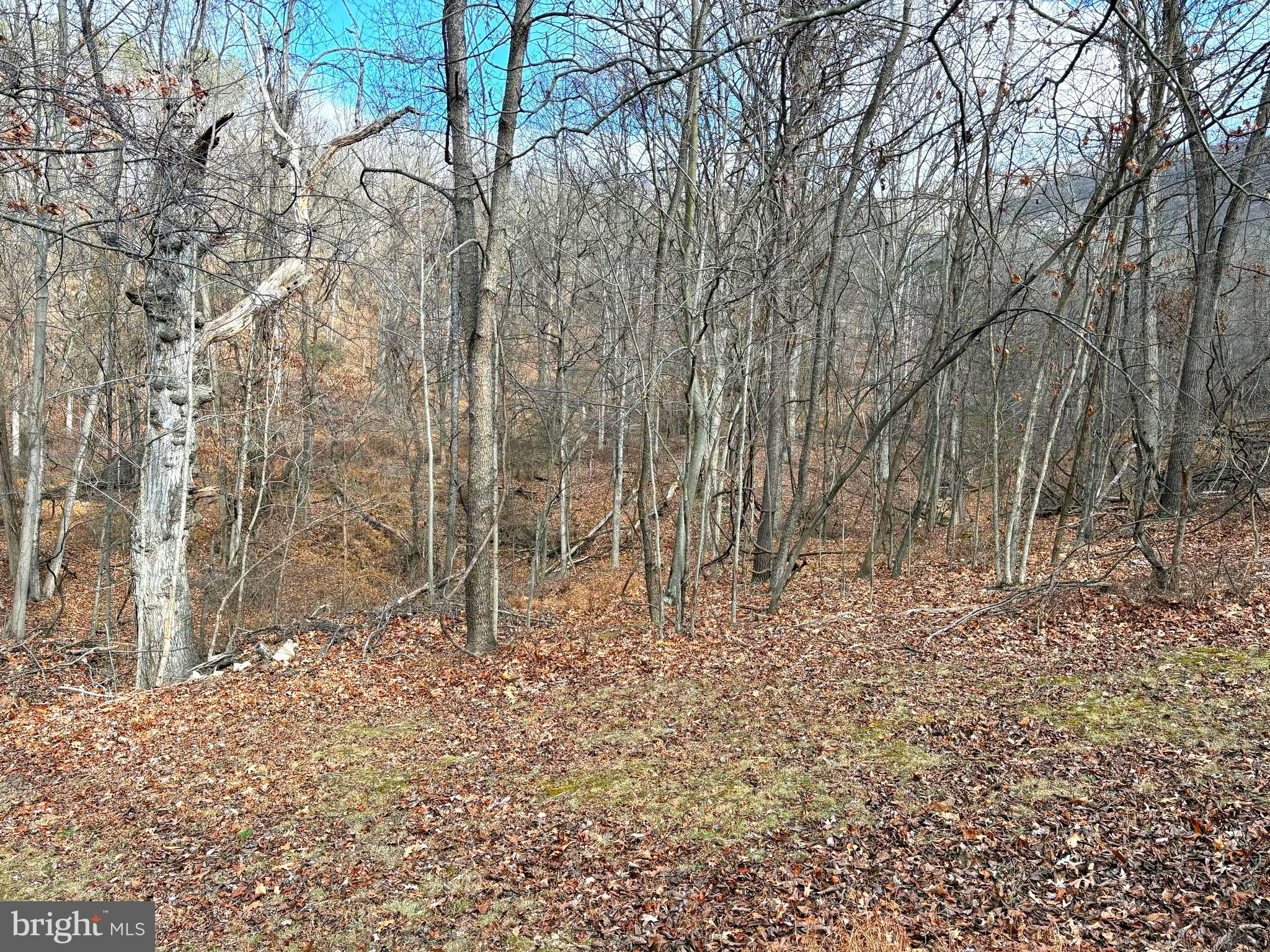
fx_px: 954
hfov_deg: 67.3
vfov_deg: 53.1
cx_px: 635
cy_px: 476
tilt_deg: -1.7
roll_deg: -2.1
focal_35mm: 26
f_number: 1.6
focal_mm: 5.96
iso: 50
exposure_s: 1/482
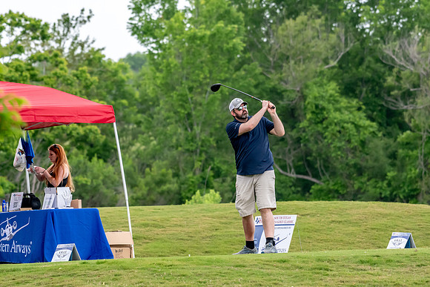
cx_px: 215
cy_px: 144
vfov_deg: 3.4
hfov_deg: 5.1
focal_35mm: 405
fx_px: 4838
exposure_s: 1/2000
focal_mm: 270
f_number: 5.6
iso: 1800
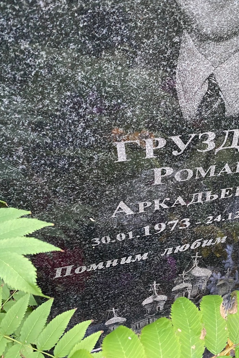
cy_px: 182
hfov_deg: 33.2
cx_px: 235
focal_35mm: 37
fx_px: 368
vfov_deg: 51.9
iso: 400
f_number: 1.8
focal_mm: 4.25
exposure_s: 1/60
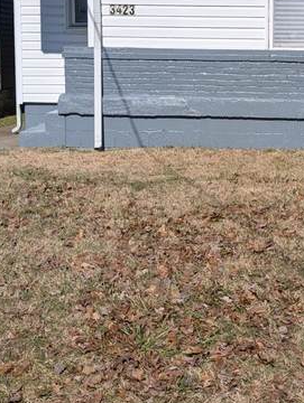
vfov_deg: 29.8
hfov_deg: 22.6
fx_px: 748
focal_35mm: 64
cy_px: 111
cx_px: 248
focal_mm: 6.9
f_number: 1.68
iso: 21
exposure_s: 1/2740
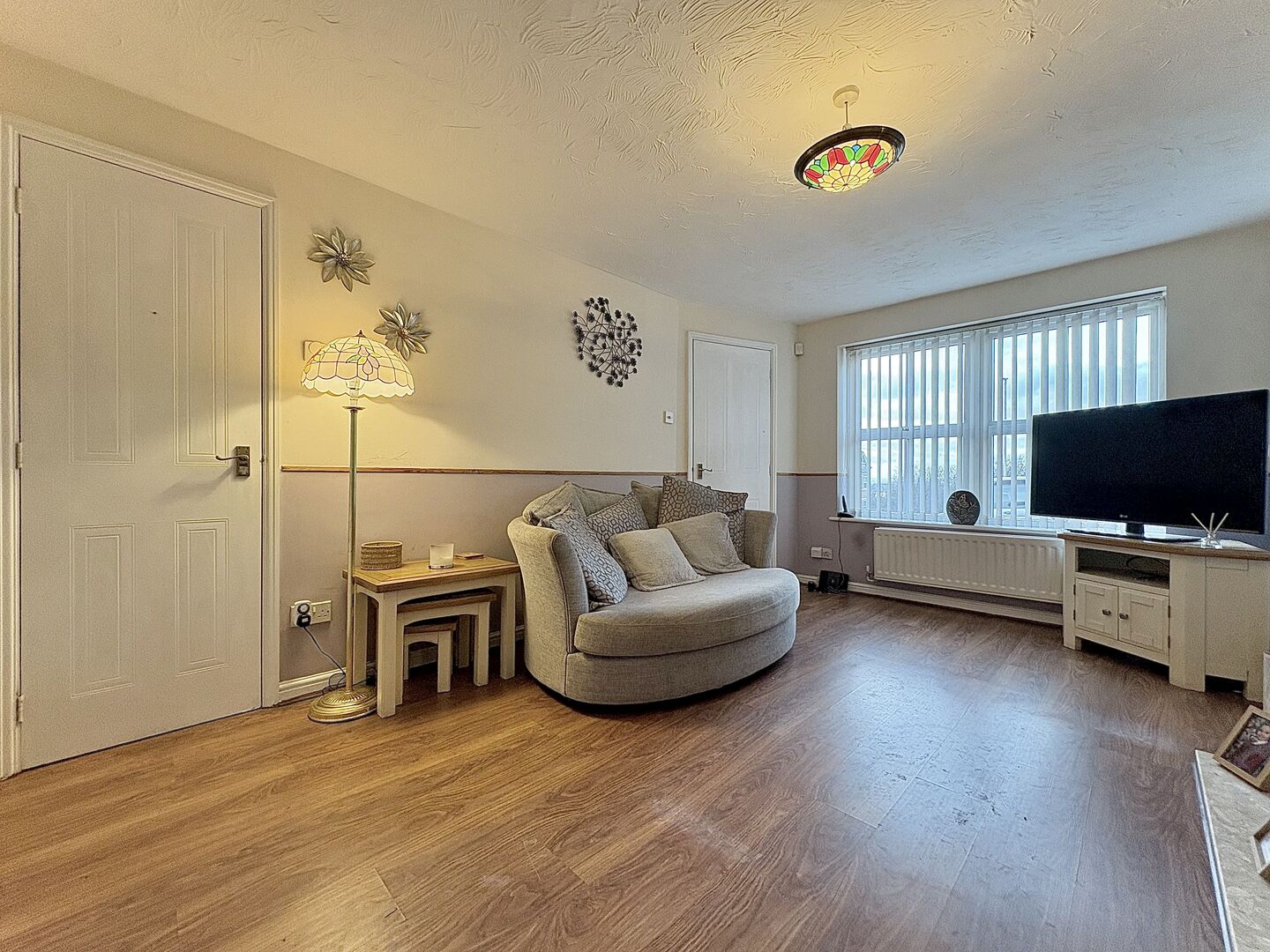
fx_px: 514
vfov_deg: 85.7
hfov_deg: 102.1
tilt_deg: -0.3
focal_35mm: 14
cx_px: 635
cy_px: 476
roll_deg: +0.2
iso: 250
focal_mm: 2.22
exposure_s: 1/50
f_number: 2.2
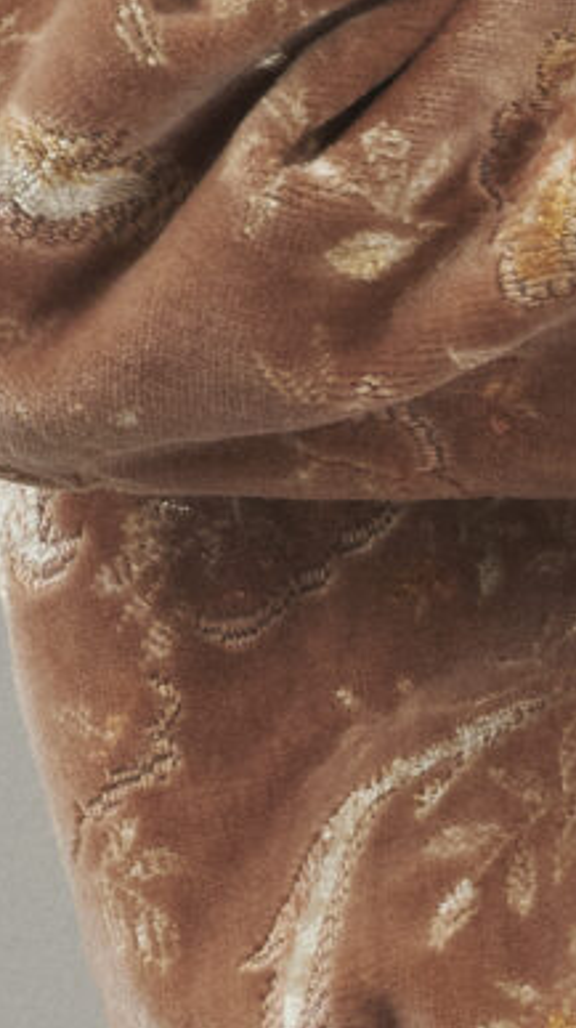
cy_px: 606
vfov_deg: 3.2
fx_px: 18508
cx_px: 962
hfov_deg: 1.8
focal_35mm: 680
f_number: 11
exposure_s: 1/160
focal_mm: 98
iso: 200
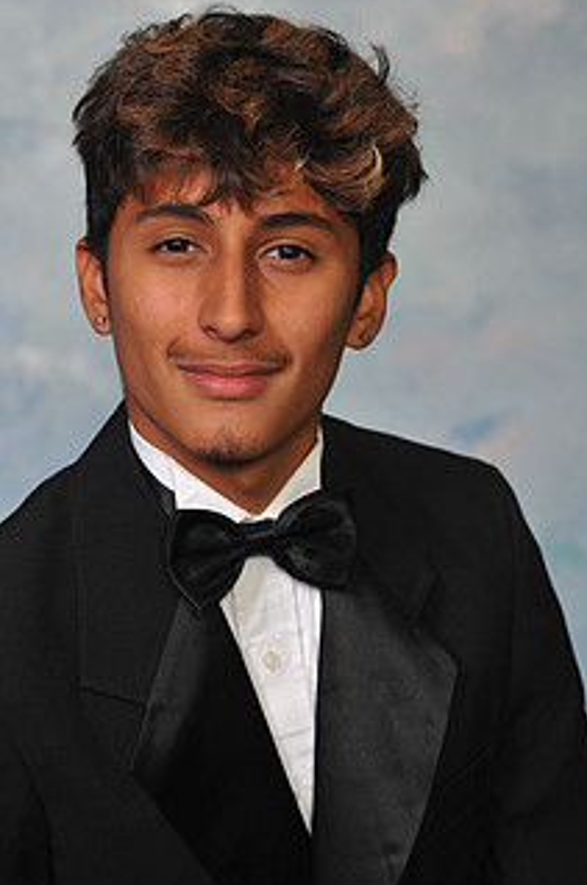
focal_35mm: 191
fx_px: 4687
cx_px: 193
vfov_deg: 10.8
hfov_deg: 7.2
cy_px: 501
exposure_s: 1/125
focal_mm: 135
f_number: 7.1
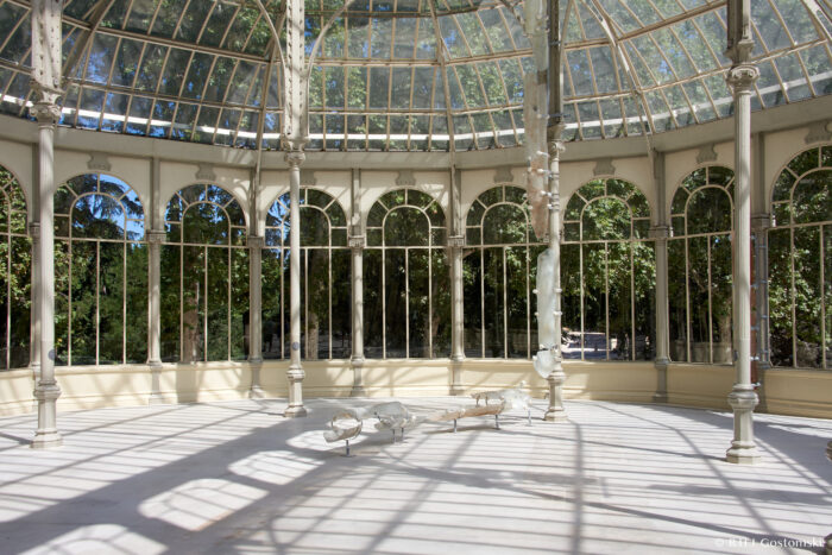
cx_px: 416
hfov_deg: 53.1
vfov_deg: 36.9
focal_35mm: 36
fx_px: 832
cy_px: 278
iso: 125
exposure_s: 1/125
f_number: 16
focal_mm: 36
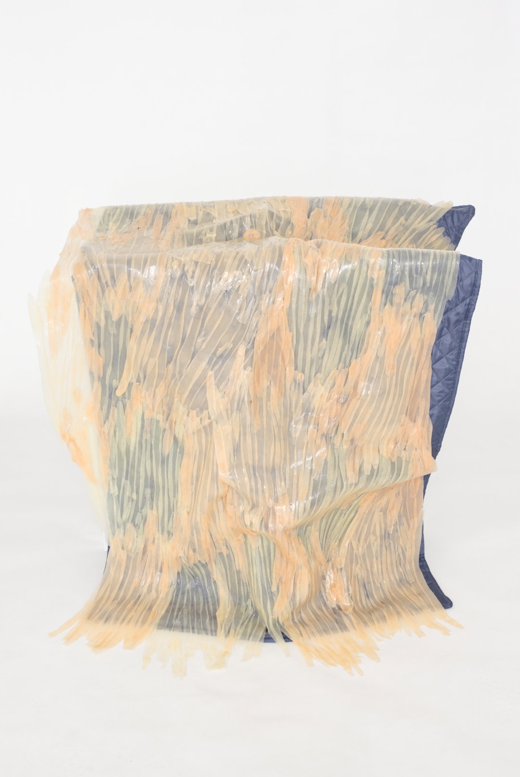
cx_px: 260
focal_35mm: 50
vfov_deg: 39.6
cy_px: 388
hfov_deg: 27.0
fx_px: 1081
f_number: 13
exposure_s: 1
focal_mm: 50
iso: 250
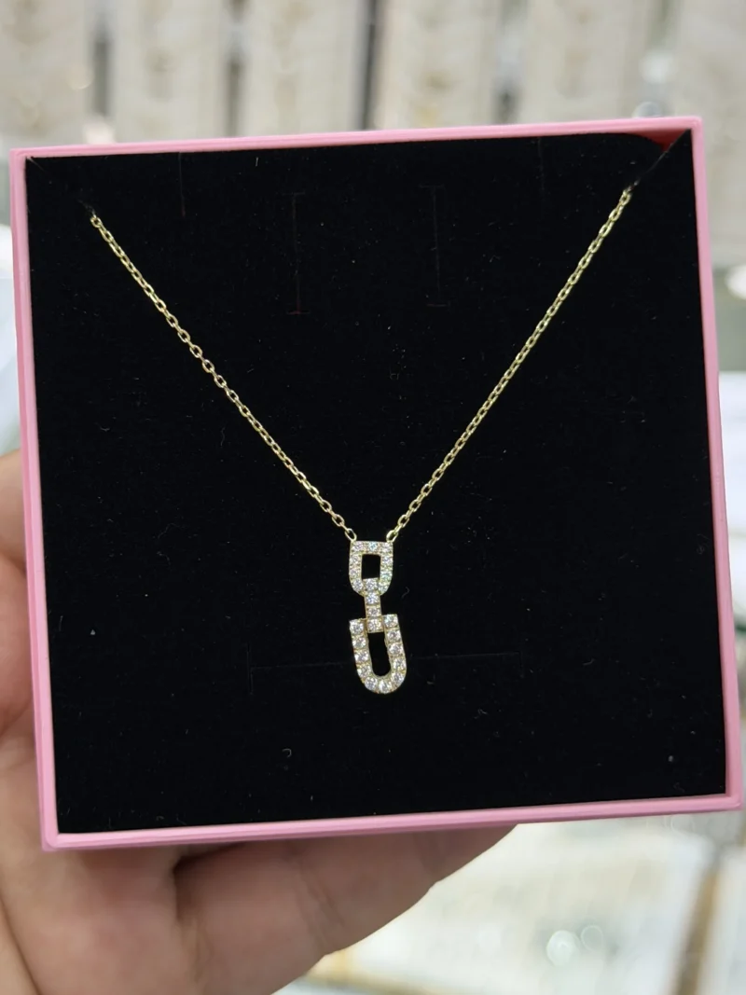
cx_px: 373
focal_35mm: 48
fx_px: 1380
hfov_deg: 30.3
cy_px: 498
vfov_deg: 39.7
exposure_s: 1/405
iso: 80
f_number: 1.78
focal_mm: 6.76
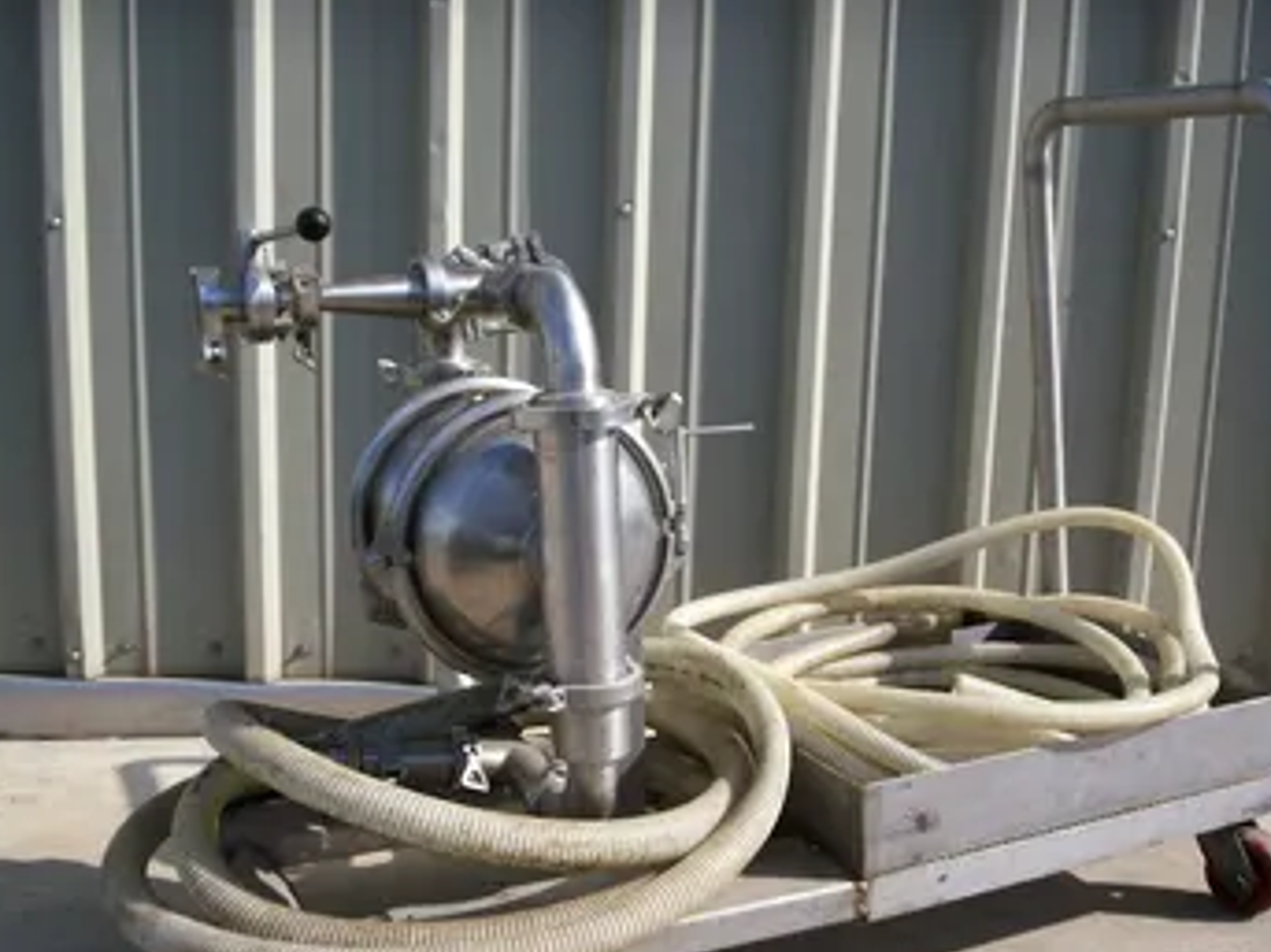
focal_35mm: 42
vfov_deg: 34.3
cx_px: 704
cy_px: 548
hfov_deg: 44.7
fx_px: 1542
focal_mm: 5.9
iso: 100
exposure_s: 1/399
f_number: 4.5
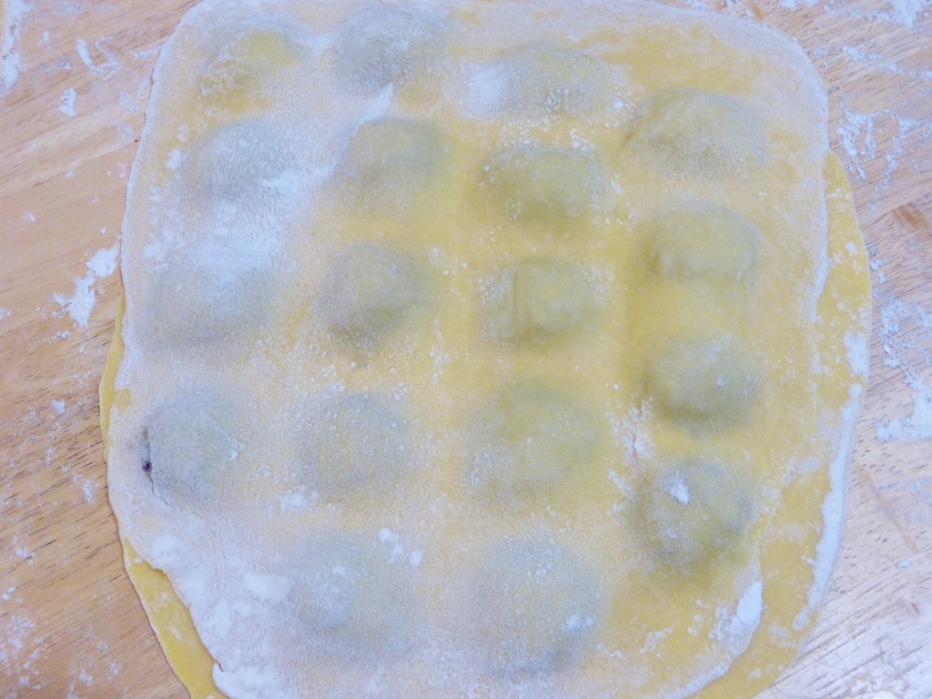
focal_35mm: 41
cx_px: 466
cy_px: 350
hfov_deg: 45.8
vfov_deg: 35.1
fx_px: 1104
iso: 400
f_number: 3.1
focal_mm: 7
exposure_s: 1/60
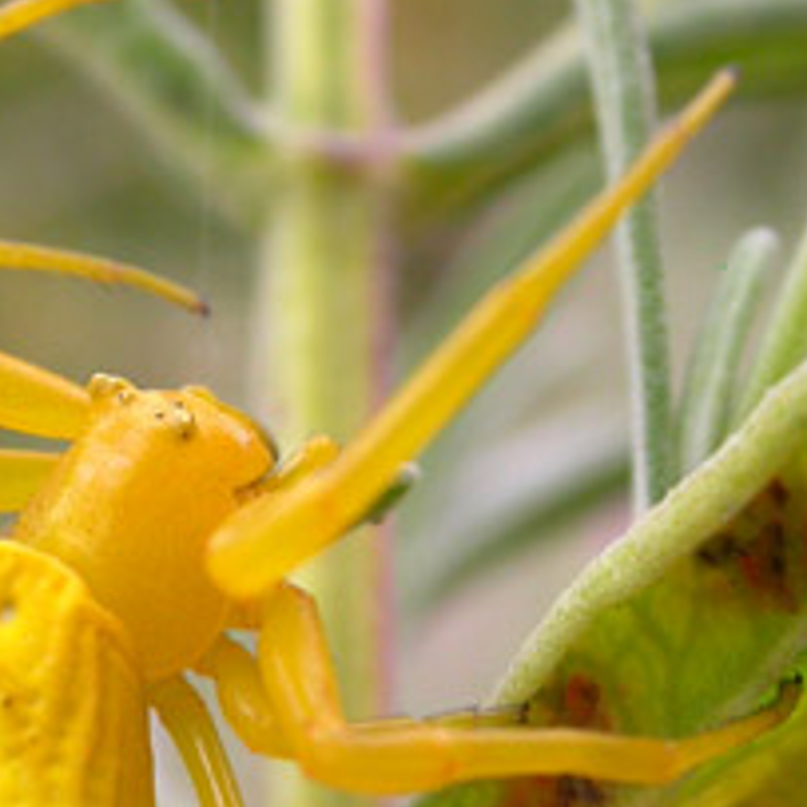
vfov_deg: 12.8
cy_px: 453
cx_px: 250
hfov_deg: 12.8
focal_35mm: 136
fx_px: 3587
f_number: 6.3
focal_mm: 16.2
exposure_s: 1/86.3
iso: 100
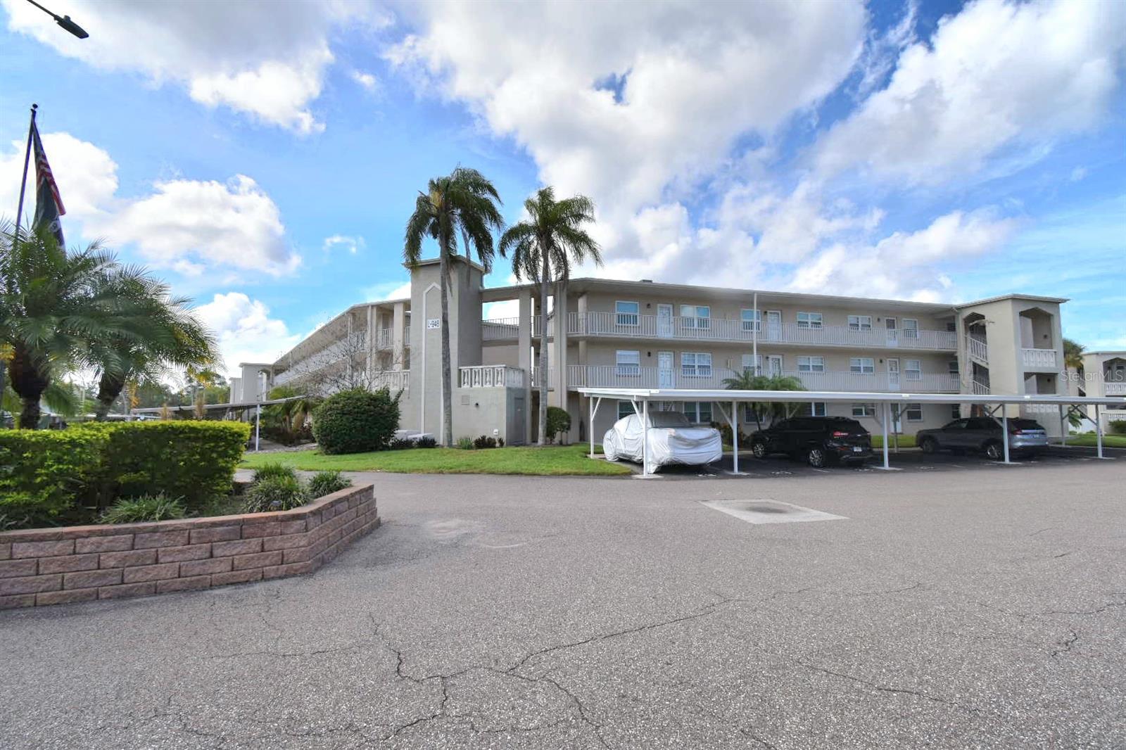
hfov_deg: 100.4
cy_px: 375
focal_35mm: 15
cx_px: 563
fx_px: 469
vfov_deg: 77.3
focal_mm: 10
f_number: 10
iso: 200
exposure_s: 1/400
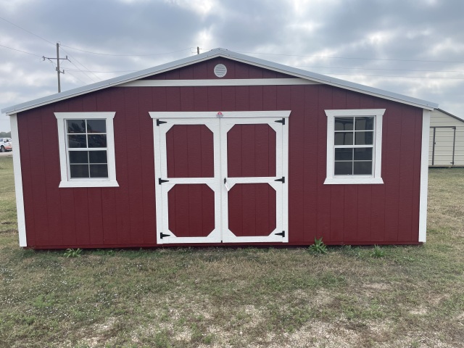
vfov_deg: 53.1
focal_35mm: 26
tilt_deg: -5.0
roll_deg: +0.8
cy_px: 174
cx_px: 232
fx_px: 349
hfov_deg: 67.3
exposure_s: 1/2304
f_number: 1.6
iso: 32
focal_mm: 4.2
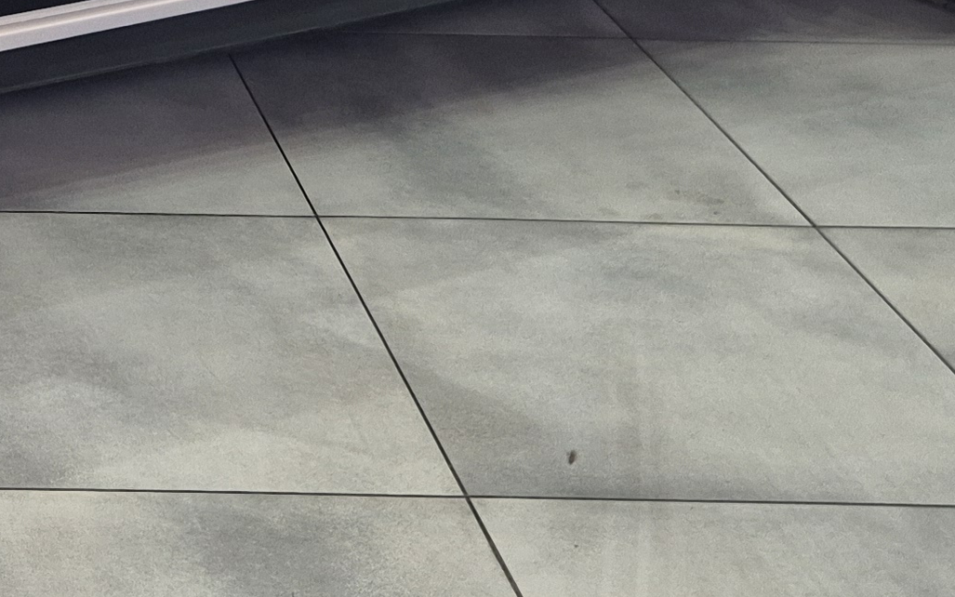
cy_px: -304
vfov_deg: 13.0
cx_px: -232
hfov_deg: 20.3
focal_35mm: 95
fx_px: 2473
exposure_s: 1/100
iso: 125
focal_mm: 5.4
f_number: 1.8
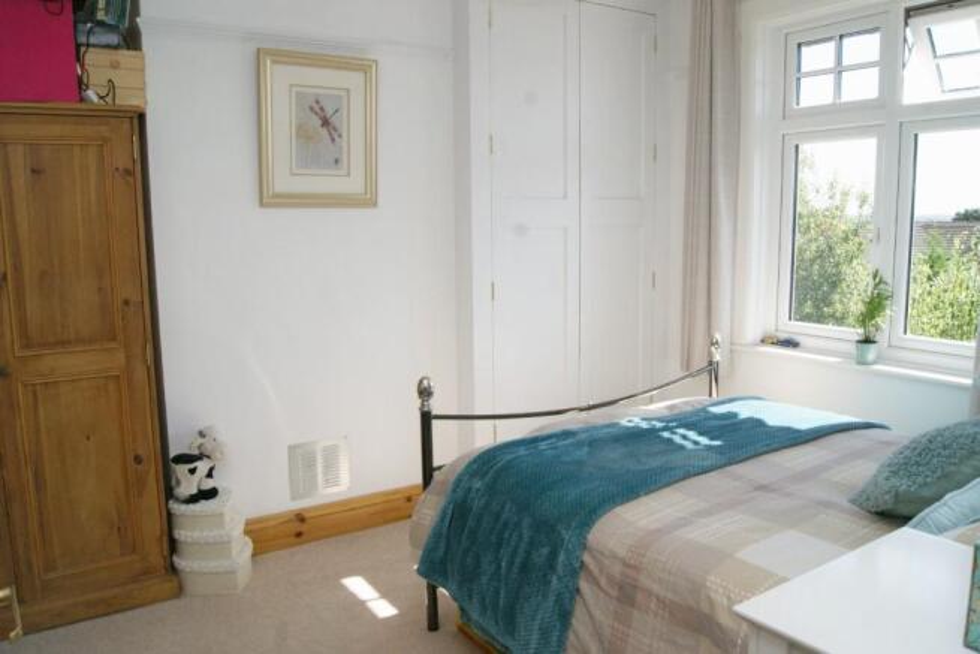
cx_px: 490
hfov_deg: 67.4
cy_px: 327
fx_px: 735
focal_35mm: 27
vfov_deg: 48.0
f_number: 10
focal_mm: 18
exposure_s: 1/160
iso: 400
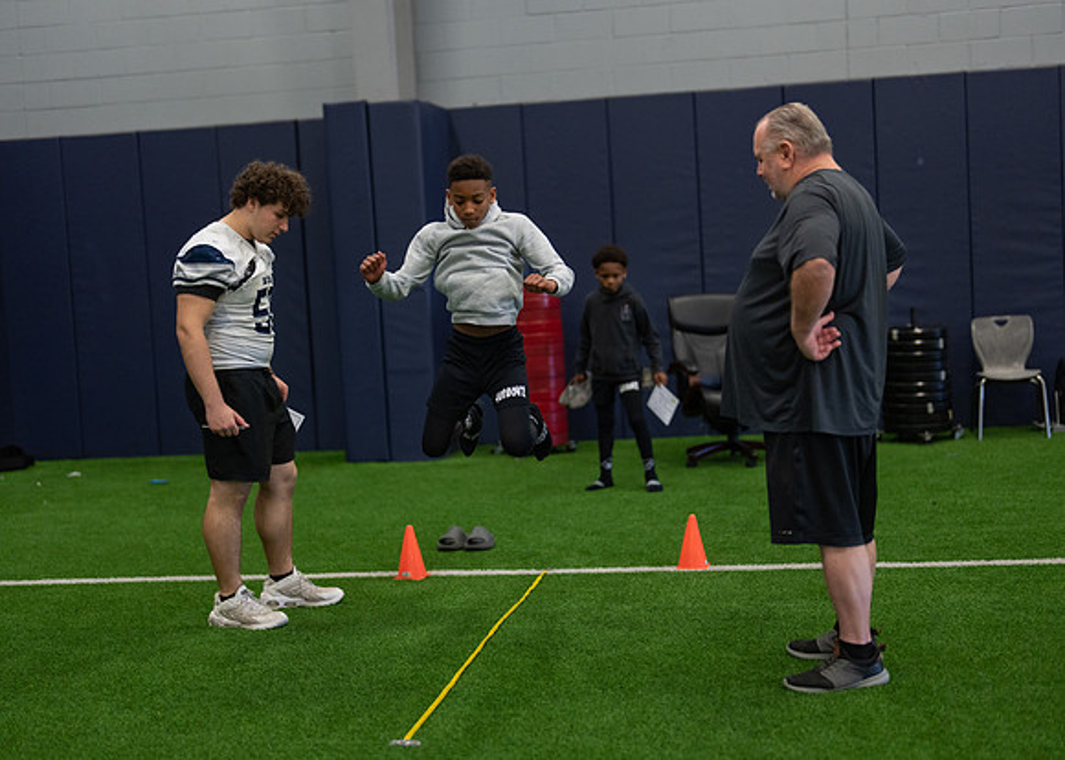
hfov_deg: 35.9
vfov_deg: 26.1
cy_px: 380
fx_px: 1642
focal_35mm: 54
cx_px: 532
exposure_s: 1/1000
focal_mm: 50
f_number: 1.3
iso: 1250
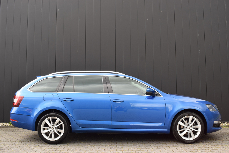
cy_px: 76
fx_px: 229
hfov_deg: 53.1
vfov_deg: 36.9
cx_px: 114
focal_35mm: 36
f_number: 7.1
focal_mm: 24
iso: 400
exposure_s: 1/200
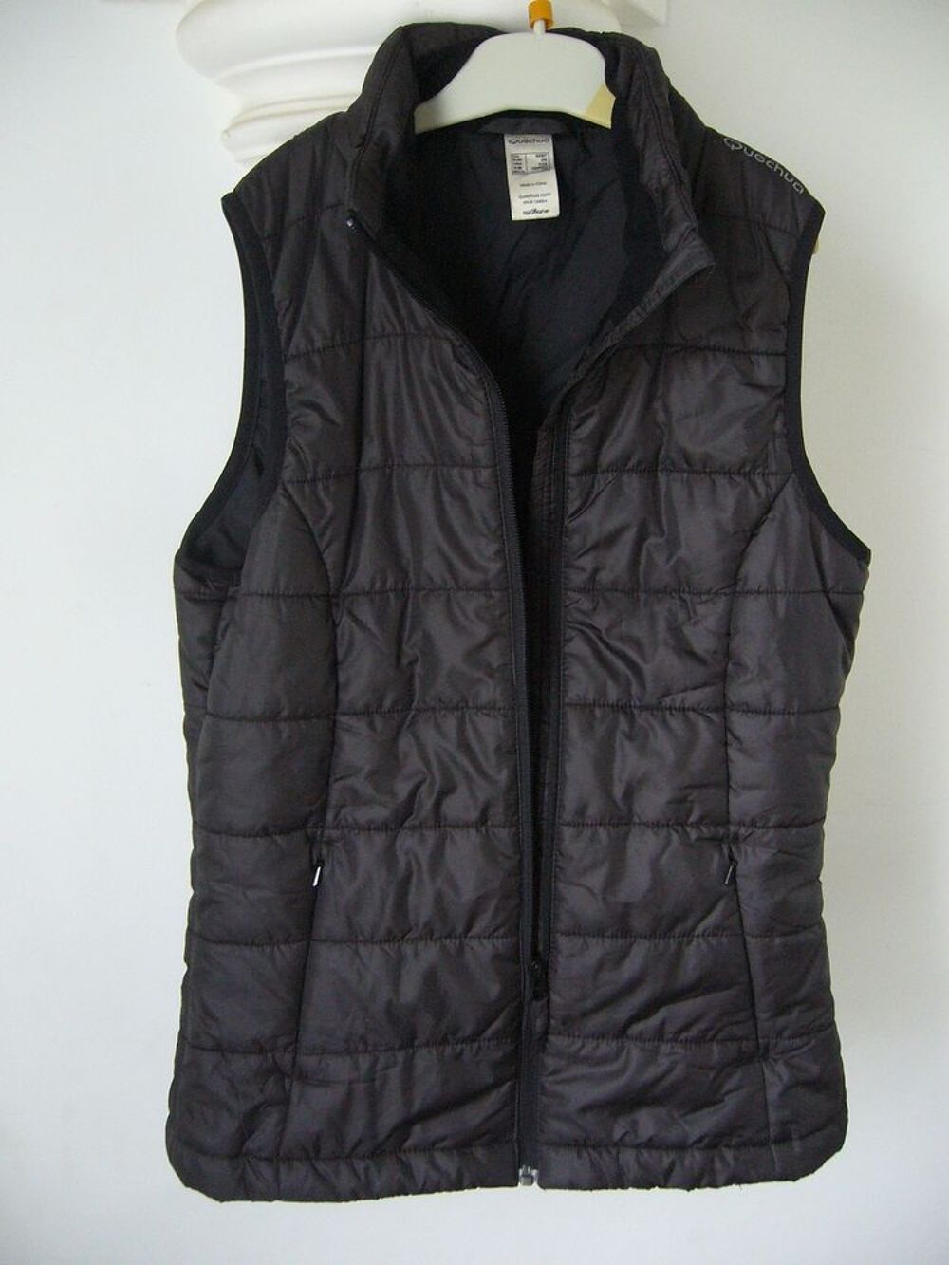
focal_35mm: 35
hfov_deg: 40.7
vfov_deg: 52.6
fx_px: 1279
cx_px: 474
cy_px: 632
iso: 200
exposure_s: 1/8
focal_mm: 5.8
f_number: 2.8
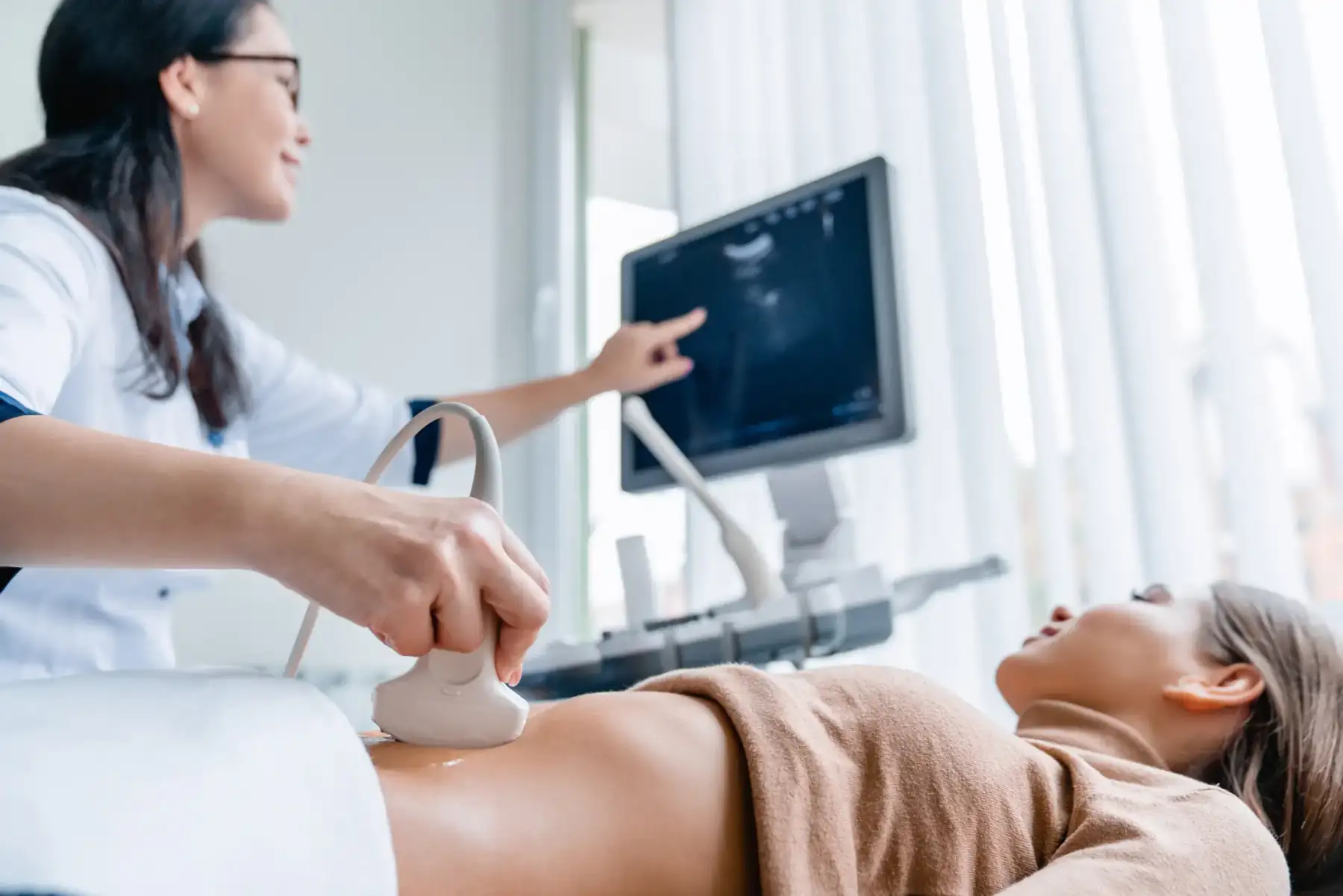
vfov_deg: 43.6
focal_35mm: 30
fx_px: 1119
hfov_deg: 61.9
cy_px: 448
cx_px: 672
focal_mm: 30
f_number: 3.2
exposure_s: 1/200
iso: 1000
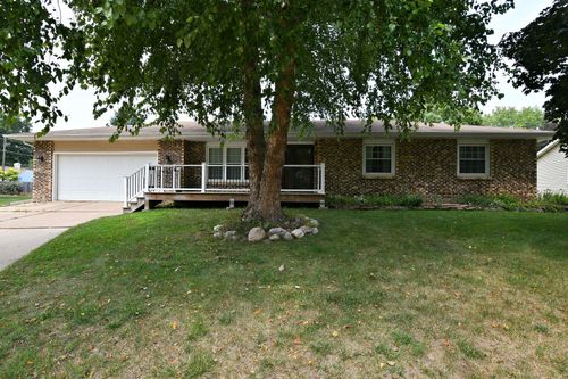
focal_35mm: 16
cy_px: 190
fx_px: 260
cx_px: 284
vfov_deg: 72.0
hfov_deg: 95.0
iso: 400
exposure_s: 1/320
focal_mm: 11
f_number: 9
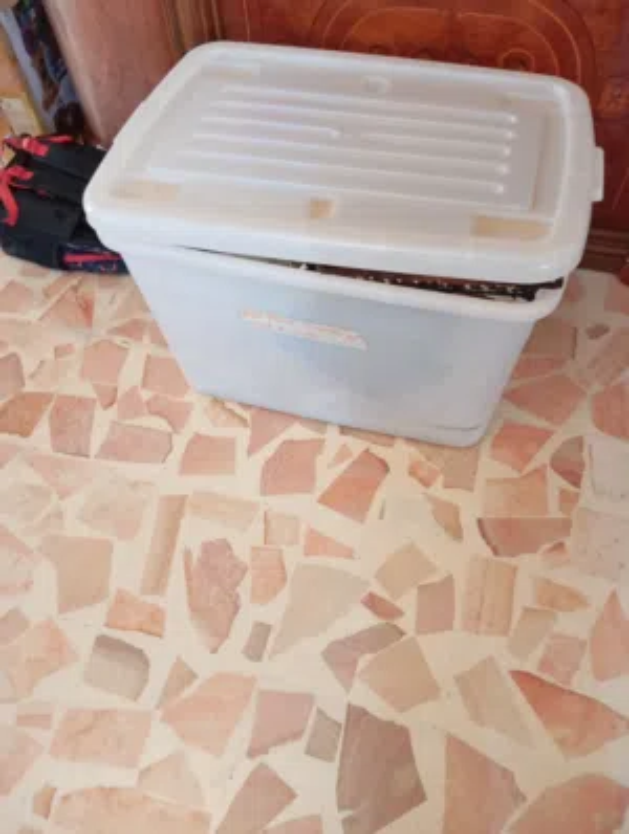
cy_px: 417
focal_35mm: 28
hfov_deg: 49.9
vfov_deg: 63.4
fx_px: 676
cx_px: 314
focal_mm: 4.22
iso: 1601
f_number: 1.8
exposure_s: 1/25
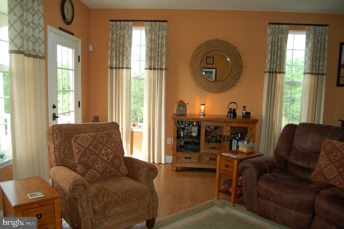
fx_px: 258
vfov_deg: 47.8
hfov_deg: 67.4
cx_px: 172
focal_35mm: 27
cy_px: 114
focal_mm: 18
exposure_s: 1/100
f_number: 3.5
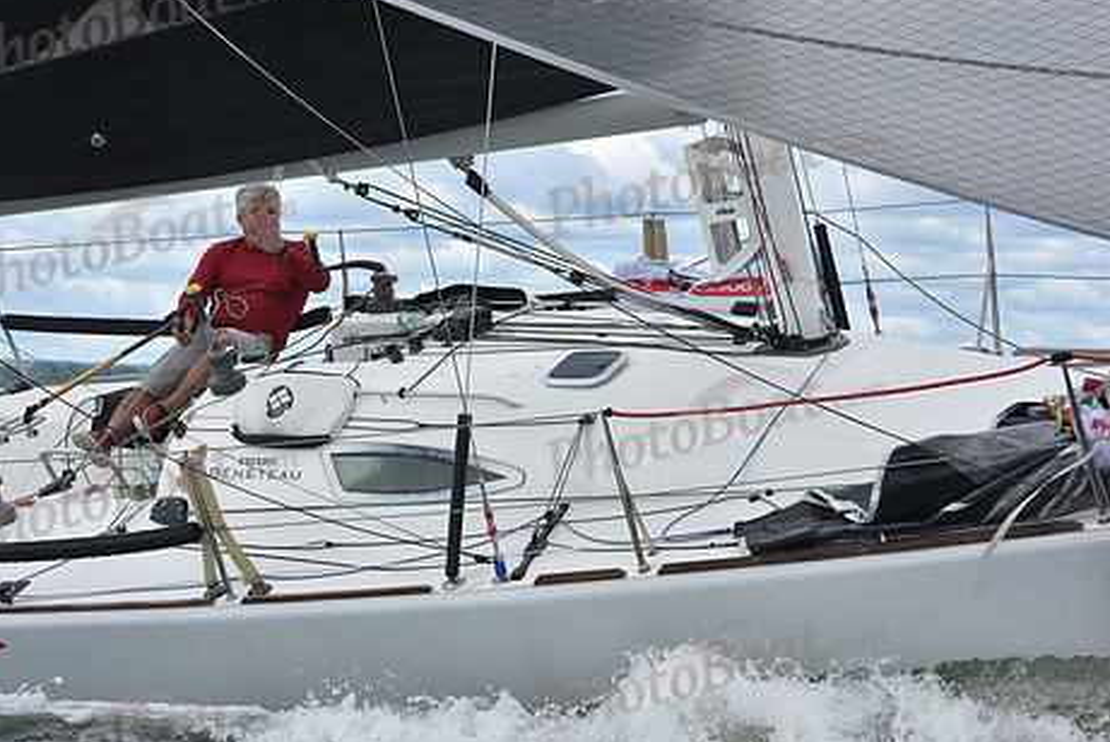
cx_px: 424
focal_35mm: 151
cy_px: 334
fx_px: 4659
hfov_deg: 13.6
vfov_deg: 9.1
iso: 250
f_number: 8
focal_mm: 120
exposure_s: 1/800
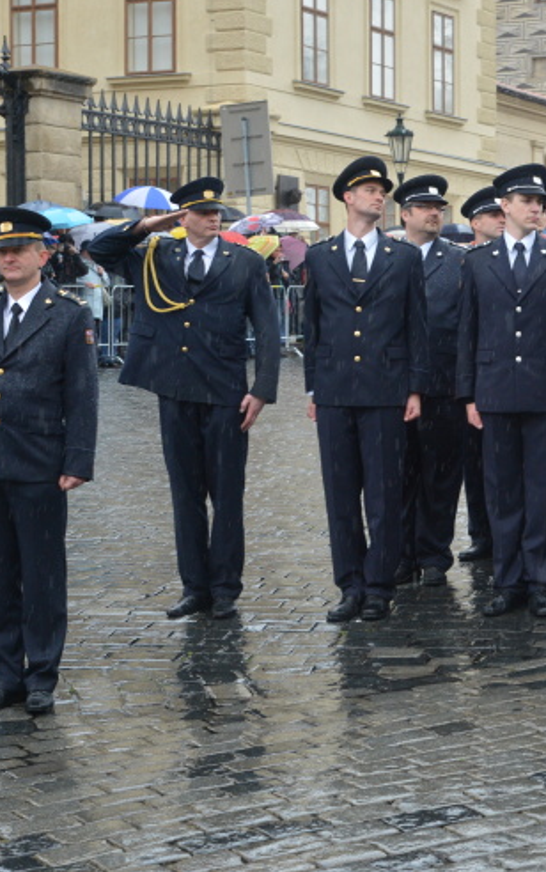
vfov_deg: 23.0
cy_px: 433
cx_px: 505
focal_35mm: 90
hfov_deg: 14.4
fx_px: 2140
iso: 1600
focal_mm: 58
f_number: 9
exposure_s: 1/320
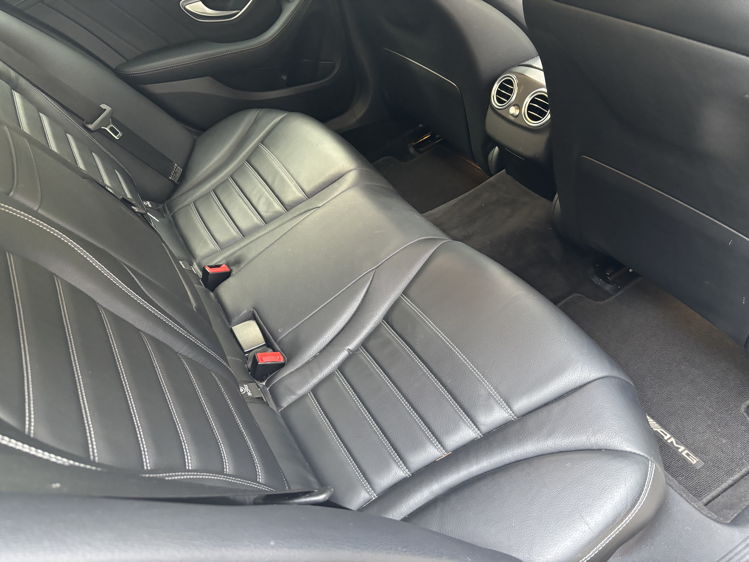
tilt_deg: -39.6
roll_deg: +10.6
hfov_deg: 67.3
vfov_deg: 53.1
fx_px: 563
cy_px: 281
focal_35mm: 26
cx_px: 374
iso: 320
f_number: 1.6
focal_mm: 5.96
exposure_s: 1/60
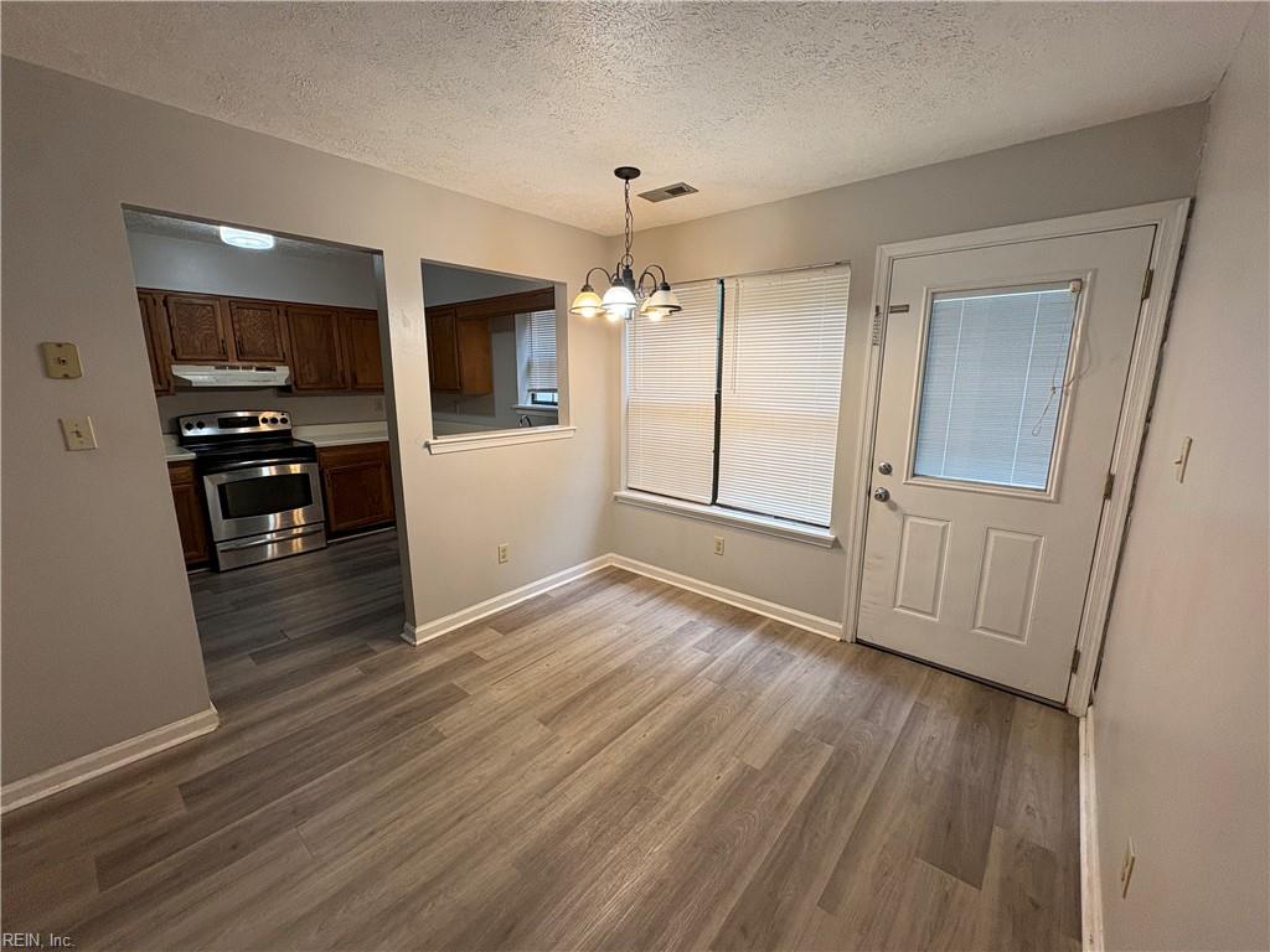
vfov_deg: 85.7
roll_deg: -0.4
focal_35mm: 14
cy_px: 476
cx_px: 635
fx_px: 514
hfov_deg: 102.1
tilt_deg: -11.4
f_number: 2.2
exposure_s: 1/120
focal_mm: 2.22
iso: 160
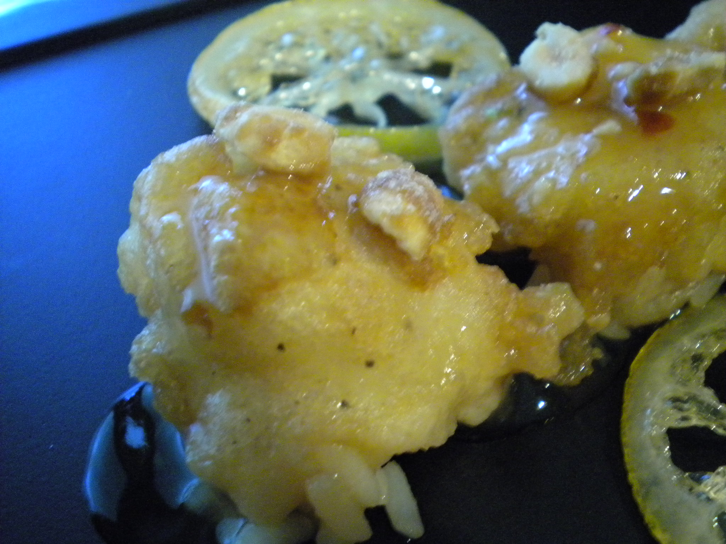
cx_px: 363
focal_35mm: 41
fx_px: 860
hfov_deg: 45.8
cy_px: 272
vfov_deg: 35.1
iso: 800
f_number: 3.5
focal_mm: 7.4
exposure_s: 1/7.6
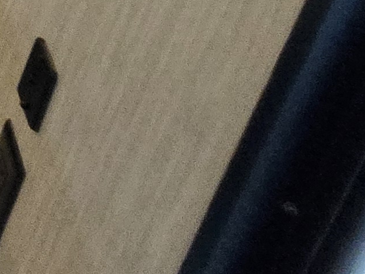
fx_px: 865
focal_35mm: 82
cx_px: -750
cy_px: -414
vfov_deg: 12.9
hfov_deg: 11.3
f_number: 2.2
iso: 200
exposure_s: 1/60
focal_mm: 1.7
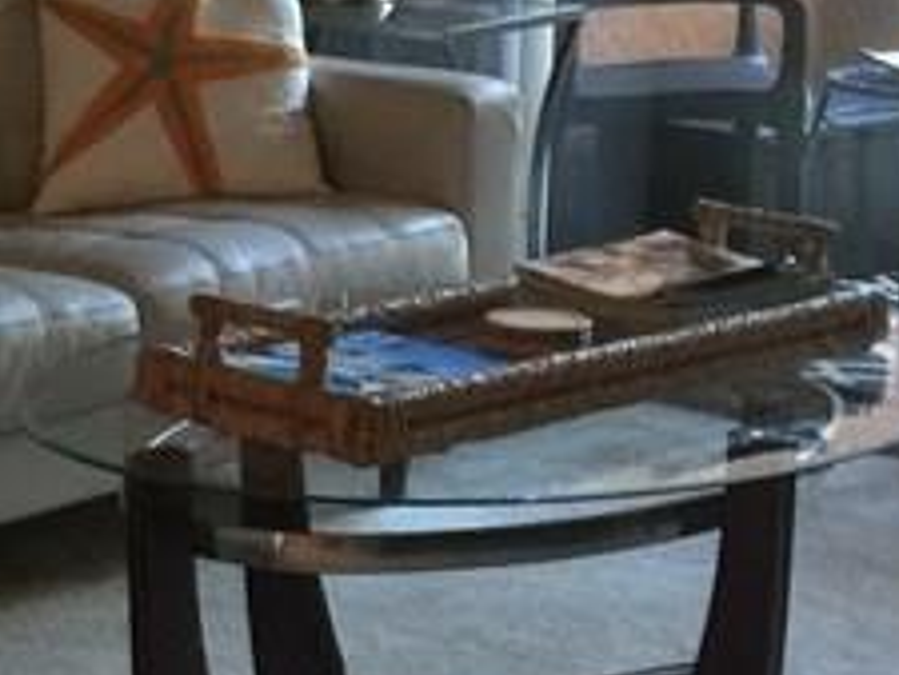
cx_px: -260
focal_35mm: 132
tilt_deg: -7.4
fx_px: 3430
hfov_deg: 14.3
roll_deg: -1.4
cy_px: 16
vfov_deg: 11.1
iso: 100
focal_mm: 4.15
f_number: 2.2
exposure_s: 1/10
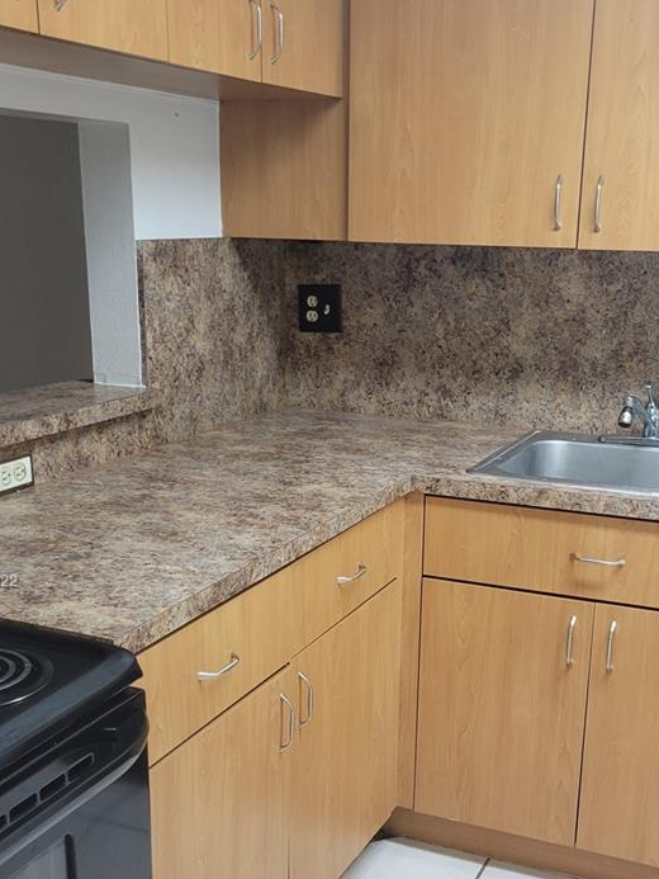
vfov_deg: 41.6
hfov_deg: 32.2
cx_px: 356
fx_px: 1142
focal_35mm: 45
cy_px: 582
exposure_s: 1/50
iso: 160
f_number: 1.8
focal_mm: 5.4
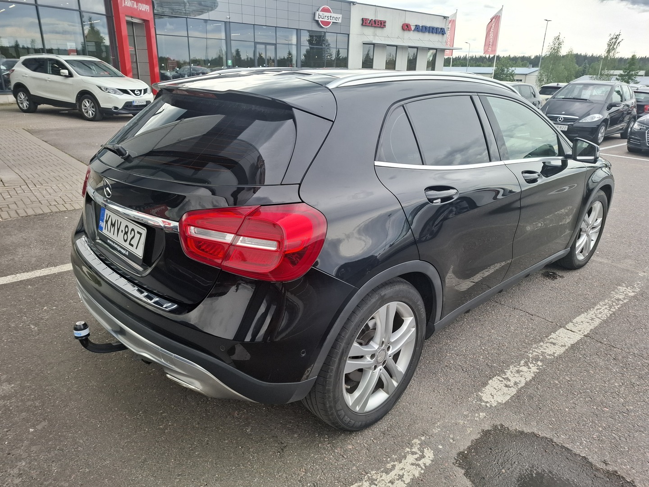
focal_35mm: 23
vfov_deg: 58.9
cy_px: 244
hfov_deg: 73.9
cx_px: 324
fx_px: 431
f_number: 1.8
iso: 50
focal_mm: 5.54
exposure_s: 1/621
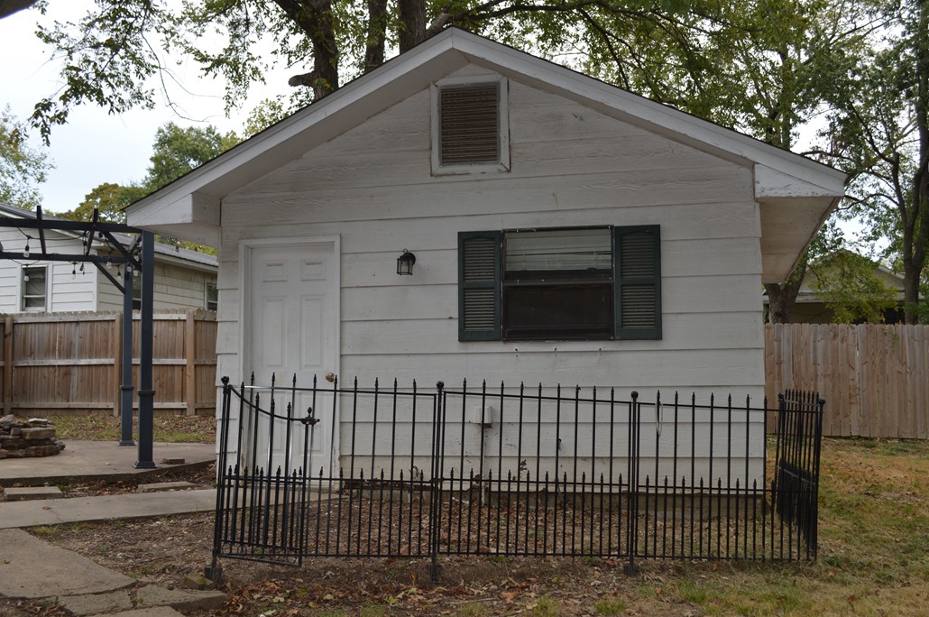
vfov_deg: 35.0
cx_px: 484
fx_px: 979
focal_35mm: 38
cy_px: 316
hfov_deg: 50.7
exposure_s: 1/200
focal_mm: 24
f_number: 5.6
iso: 100
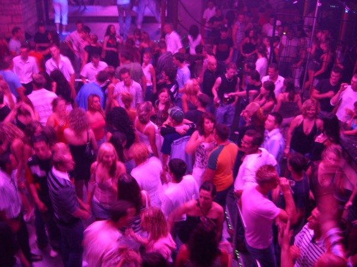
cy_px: 134
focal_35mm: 38
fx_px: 392
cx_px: 178
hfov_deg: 49.0
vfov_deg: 37.7
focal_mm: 7.9
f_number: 2.8
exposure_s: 1/8
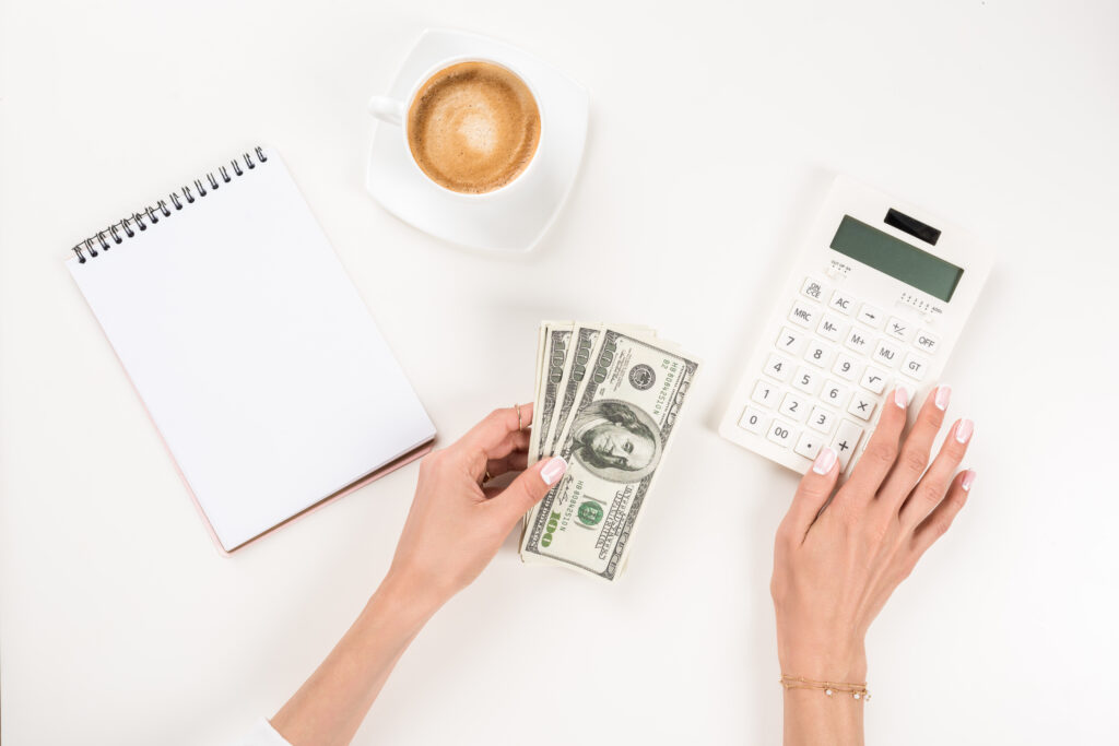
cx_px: 560
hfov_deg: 39.6
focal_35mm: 50
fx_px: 1554
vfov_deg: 27.0
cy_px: 373
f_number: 8
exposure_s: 1/200
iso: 100
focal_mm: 50
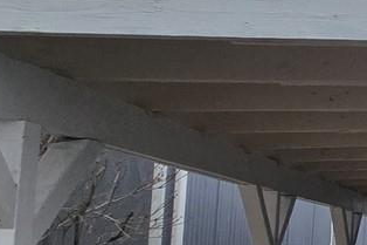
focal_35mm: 69
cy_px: 209
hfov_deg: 15.2
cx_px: 881
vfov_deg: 19.4
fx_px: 703
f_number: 2.2
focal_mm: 2.2
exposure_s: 1/2000
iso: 80
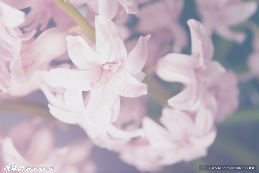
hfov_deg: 24.6
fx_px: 594
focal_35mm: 82
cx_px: 130
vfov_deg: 16.6
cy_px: 86
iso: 100
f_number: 5.6
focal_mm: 55
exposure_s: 1/200
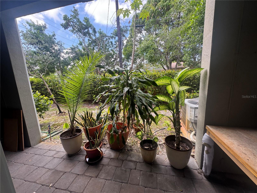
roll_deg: +1.9
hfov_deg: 102.1
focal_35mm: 14
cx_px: 128
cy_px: 96
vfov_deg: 85.7
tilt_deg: -10.9
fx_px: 104
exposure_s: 1/142
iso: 40
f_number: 2.2
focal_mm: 2.22
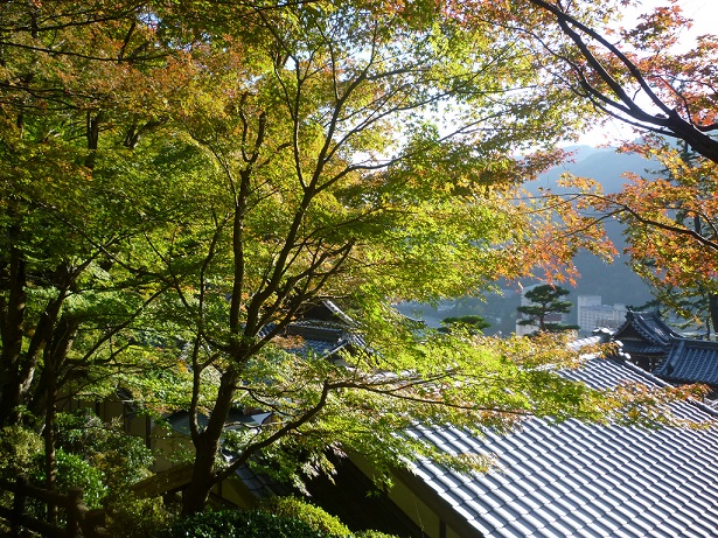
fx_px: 601
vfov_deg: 48.2
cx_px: 359
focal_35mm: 29
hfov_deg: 61.7
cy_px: 269
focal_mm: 5.2
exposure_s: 1/200
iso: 80
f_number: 3.3
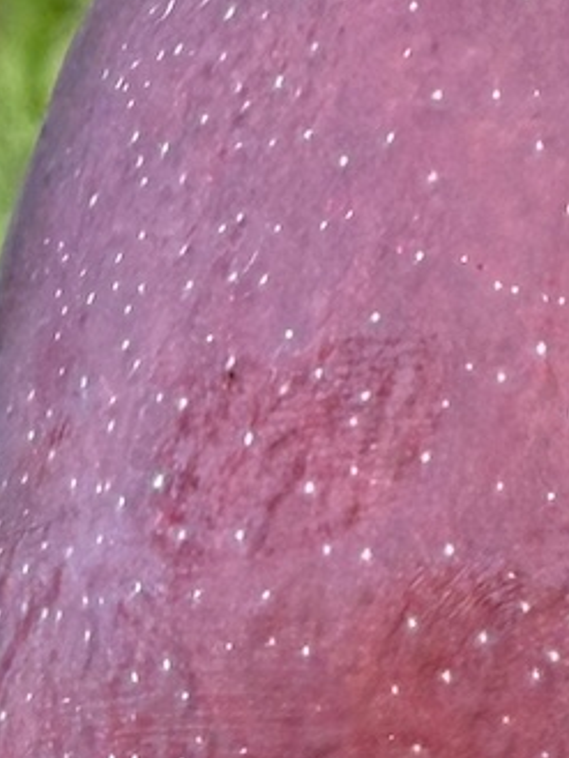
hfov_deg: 10.4
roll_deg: +0.1
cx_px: 763
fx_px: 3066
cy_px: 1083
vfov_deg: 13.4
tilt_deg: -17.5
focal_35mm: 140
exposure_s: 1/392
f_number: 2.2
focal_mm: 2.22
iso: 64
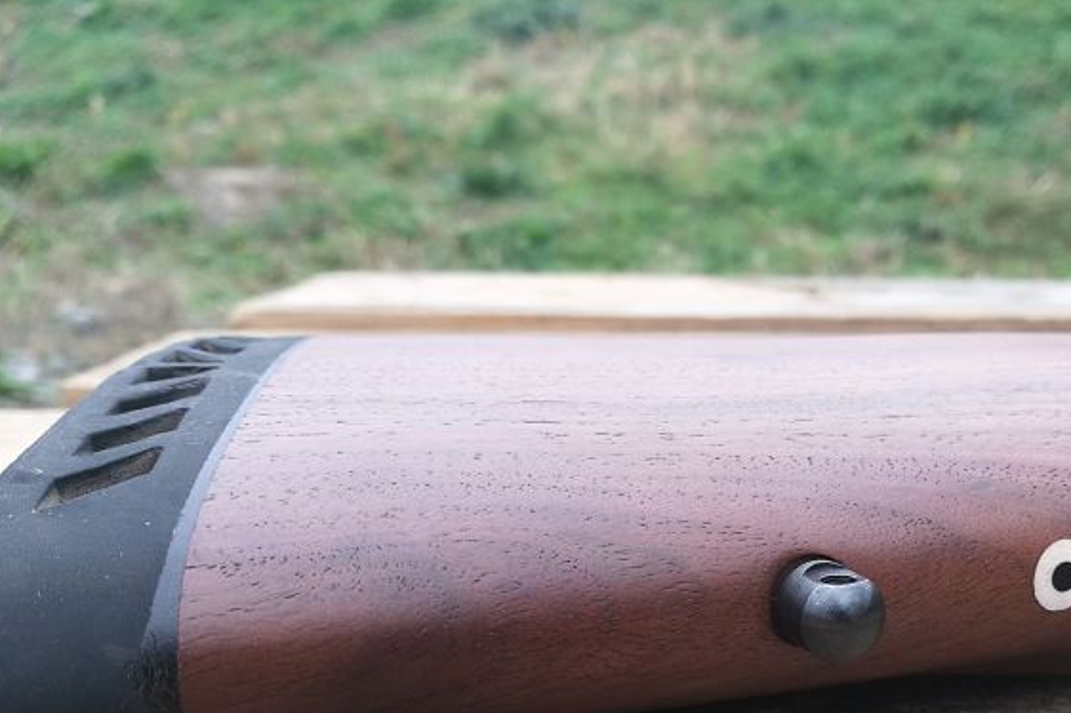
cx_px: 722
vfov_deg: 28.7
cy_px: 638
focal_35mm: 45
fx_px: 1338
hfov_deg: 43.0
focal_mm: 4.5
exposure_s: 1/60
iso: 64
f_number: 2.2
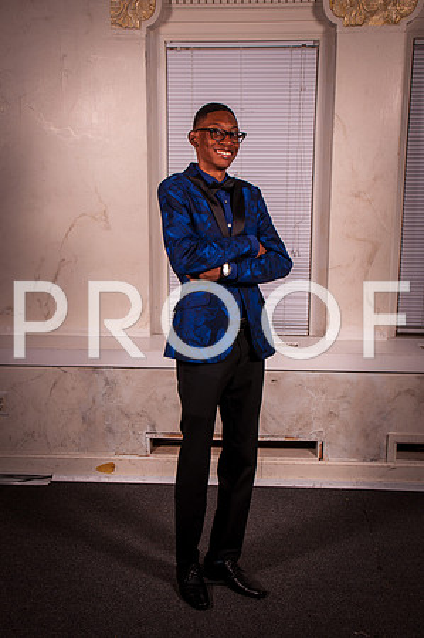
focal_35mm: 48
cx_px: 212
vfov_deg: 41.2
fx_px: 850
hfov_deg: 28.0
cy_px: 319
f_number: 14
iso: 200
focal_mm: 32
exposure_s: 1/125
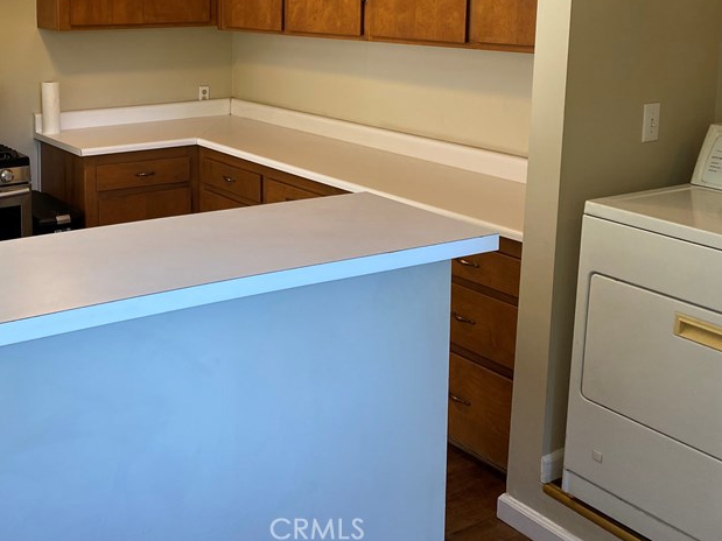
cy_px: 98
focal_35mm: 43
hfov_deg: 42.3
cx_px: 164
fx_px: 897
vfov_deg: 32.5
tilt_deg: -6.8
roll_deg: -1.3
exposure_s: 1/120
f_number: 1.8
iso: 80
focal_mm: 4.25
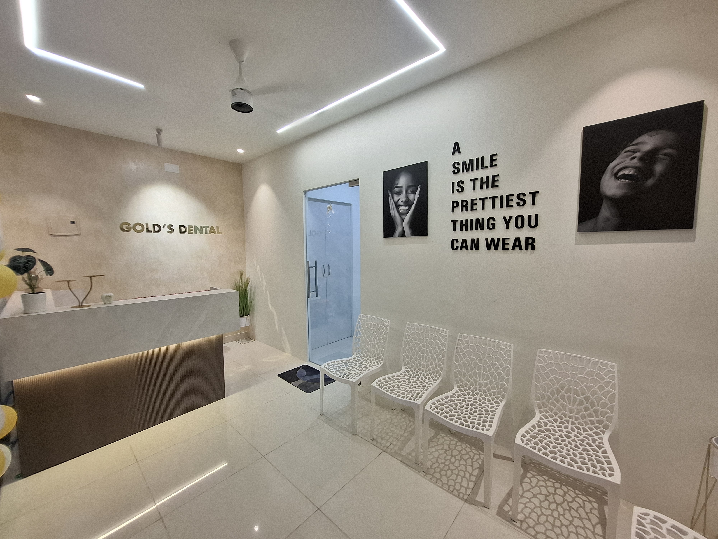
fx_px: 270
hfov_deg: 106.2
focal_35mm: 13
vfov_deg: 89.9
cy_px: 270
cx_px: 359
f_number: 2.2
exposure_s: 1/50
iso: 160
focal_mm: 1.74
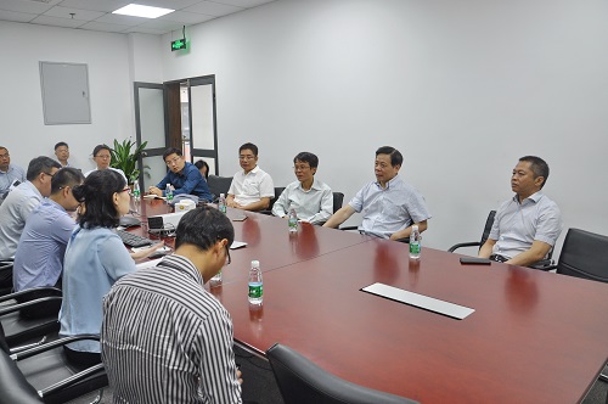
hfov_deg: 67.4
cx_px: 304
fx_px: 455
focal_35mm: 27
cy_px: 202
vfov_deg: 47.8
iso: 400
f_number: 5
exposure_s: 1/25
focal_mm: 18
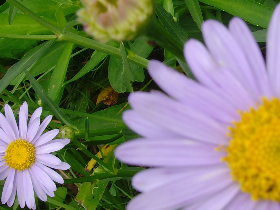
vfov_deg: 17.2
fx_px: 696
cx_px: 279
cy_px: 120
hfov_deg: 21.9
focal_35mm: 86
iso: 80
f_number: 6.3
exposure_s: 1/125
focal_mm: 6.6
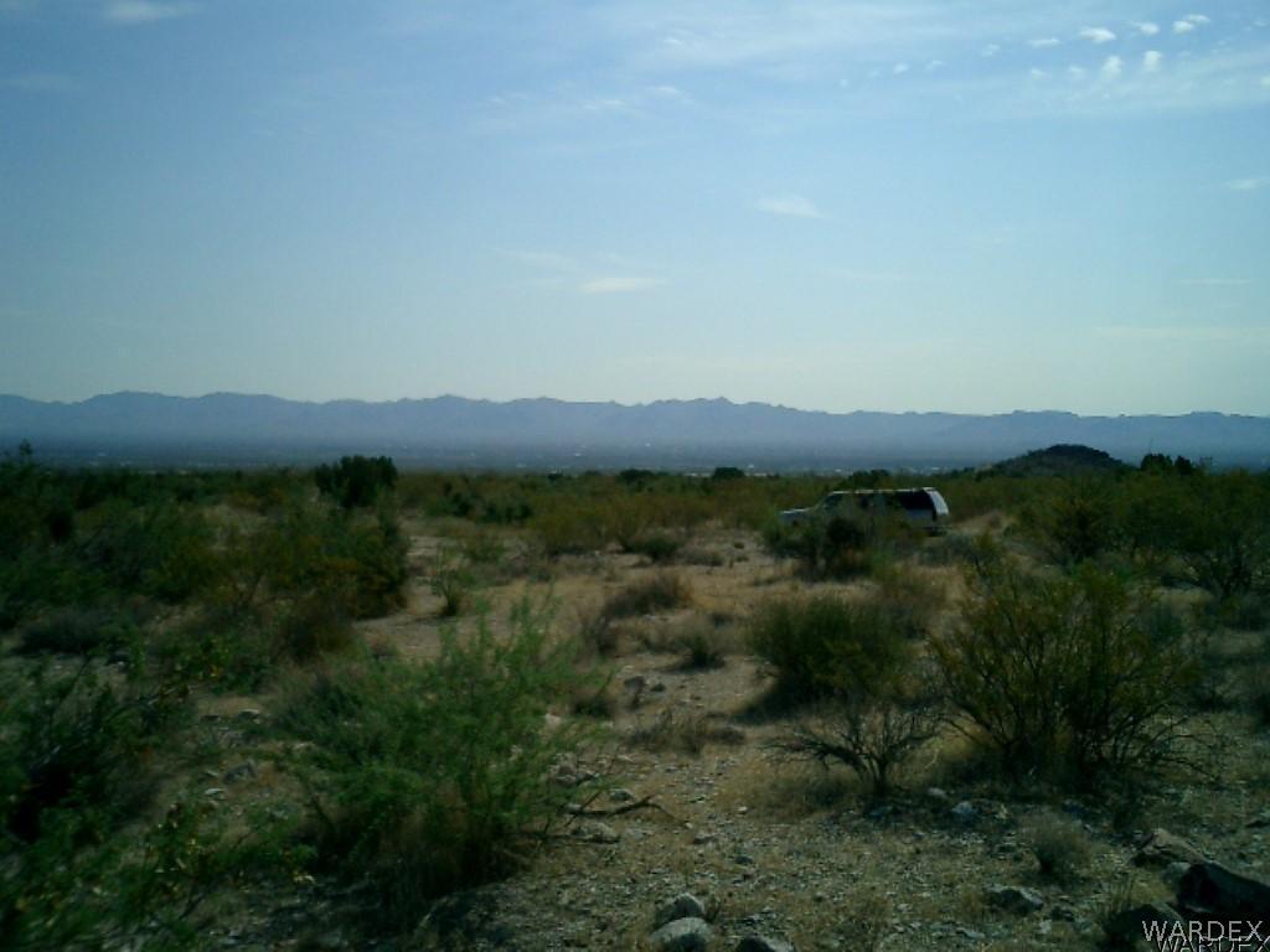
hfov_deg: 51.4
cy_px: 476
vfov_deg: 39.7
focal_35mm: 36
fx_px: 1321
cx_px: 635
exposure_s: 1/6400
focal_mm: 7.5
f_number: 3.2
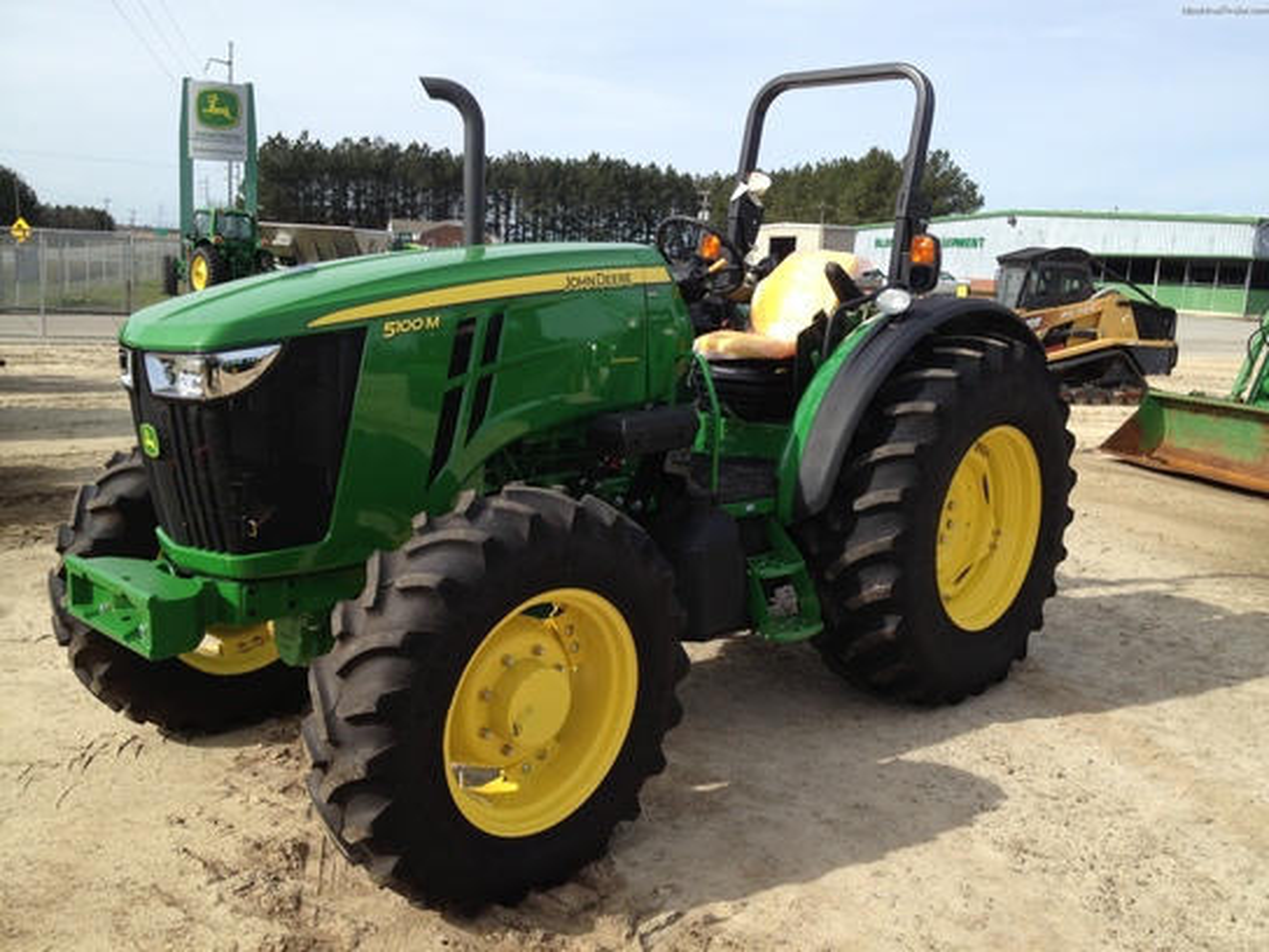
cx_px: 634
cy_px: 476
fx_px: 1283
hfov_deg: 52.6
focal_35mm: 35
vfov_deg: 40.7
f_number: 2.4
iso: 50
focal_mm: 4.28
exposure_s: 1/1284
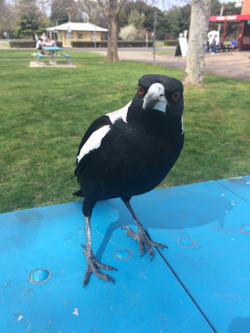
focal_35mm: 29
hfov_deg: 48.2
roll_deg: +0.1
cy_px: 166
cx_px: 125
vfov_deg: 61.7
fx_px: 279
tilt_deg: -26.2
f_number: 2.2
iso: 32
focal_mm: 4.15
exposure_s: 1/695
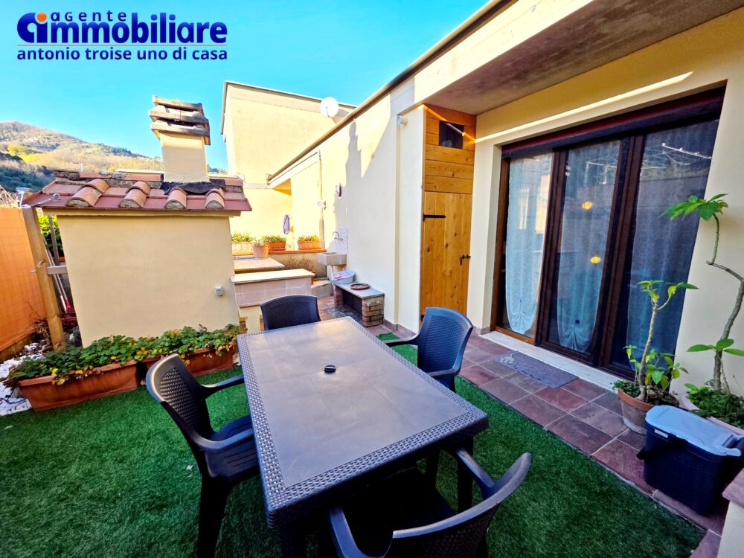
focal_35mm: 13
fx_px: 279
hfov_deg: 106.2
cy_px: 279
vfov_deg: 89.9
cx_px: 372
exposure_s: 1/489
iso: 40
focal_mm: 2.2
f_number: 1.9
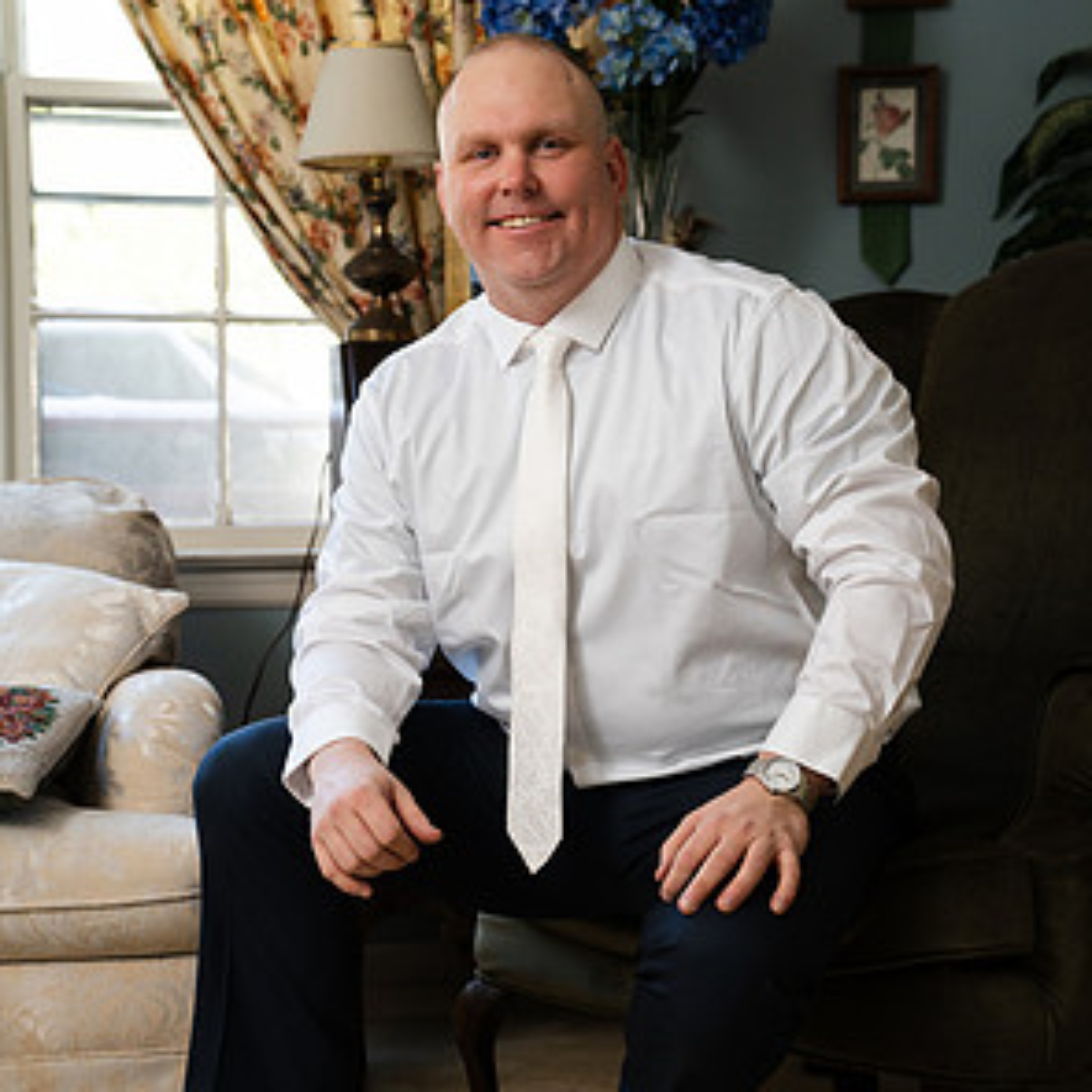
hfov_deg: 21.9
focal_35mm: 79
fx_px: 2820
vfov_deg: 21.9
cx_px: 552
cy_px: 622
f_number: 4
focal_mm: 61
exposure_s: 1/200
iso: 1000
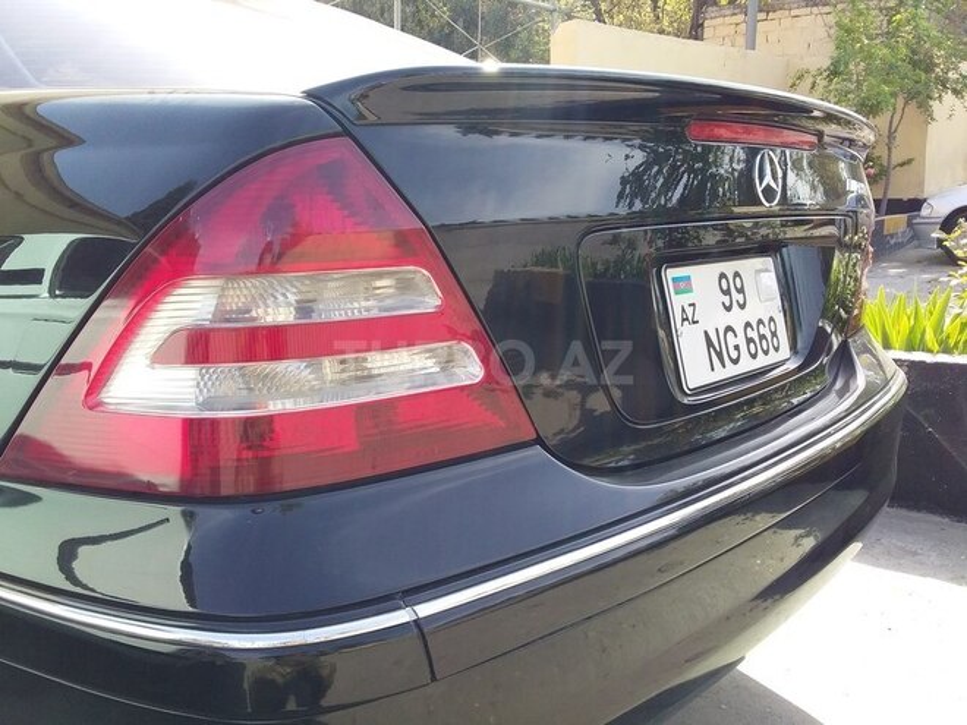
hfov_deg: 58.4
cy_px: 362
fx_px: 866
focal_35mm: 31
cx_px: 484
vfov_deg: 45.4
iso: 40
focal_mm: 3.3
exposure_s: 1/320
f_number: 2.2
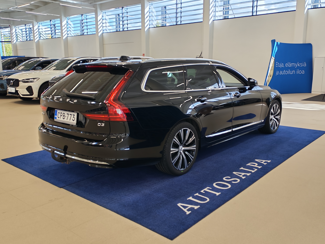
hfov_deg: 55.4
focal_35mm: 33
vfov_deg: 42.9
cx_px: 162
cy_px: 122
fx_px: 310
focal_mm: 6.12
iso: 100
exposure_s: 1/100
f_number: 1.9
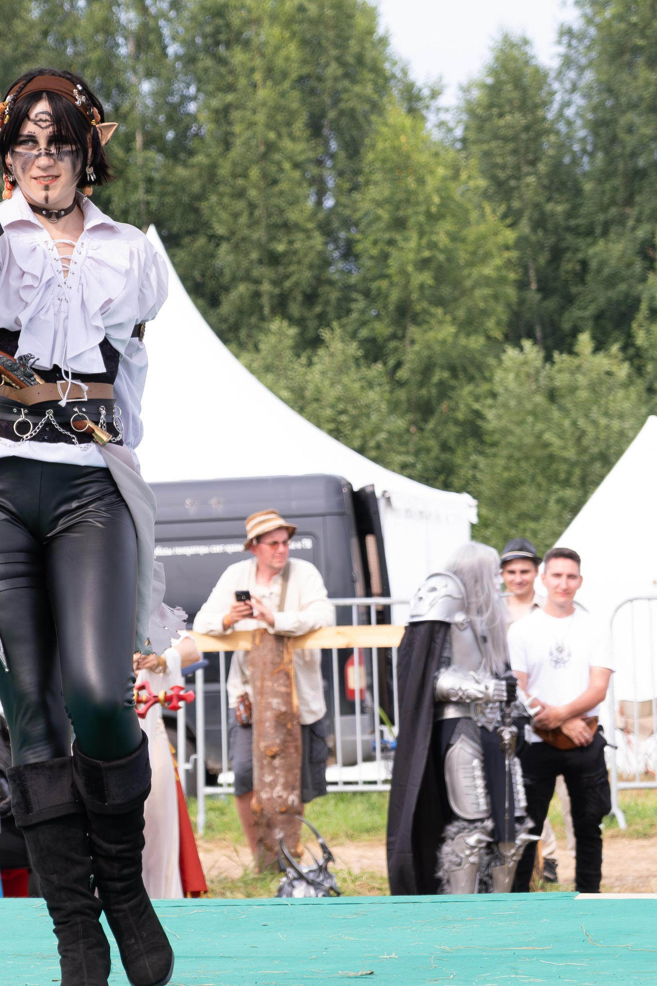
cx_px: 124
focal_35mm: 159
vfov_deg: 12.9
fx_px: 4354
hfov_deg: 8.6
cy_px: 397
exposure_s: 1/1000
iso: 320
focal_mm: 55
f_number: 3.6
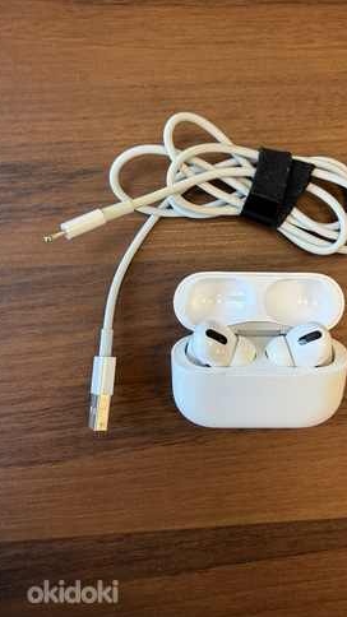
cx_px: 230
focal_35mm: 27
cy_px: 317
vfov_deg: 69.9
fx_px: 442
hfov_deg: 42.3
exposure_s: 1/100
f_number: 2.2
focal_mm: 2.22
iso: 160
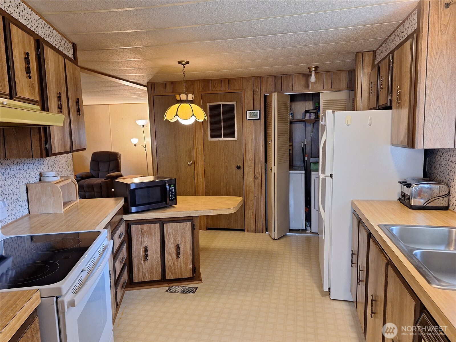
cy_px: 171
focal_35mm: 23
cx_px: 228
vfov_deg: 58.9
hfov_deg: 73.9
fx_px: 303
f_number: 1.8
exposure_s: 1/40
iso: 200
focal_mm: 5.54
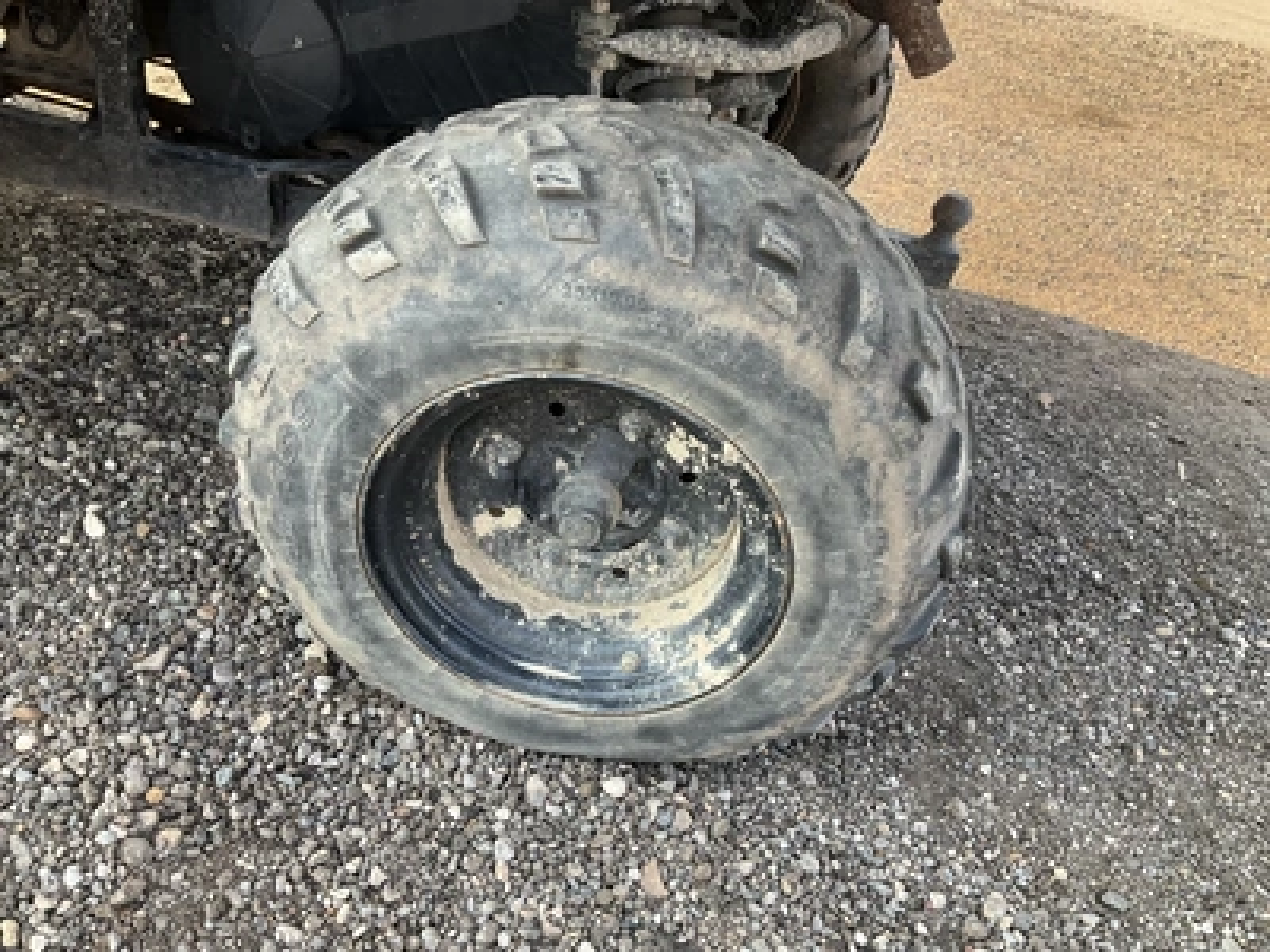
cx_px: 635
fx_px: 1064
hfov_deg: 61.7
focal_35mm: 29
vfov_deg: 48.2
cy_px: 476
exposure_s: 1/122
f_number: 1.8
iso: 25
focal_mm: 3
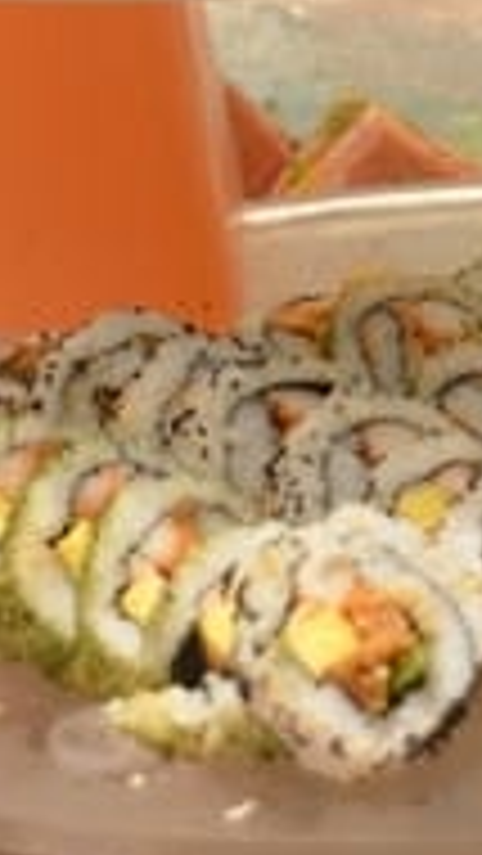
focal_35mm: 185
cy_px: -418
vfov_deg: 11.2
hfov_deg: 6.6
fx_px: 4194
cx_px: 295
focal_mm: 35
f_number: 4.2
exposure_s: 1/50
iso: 2000
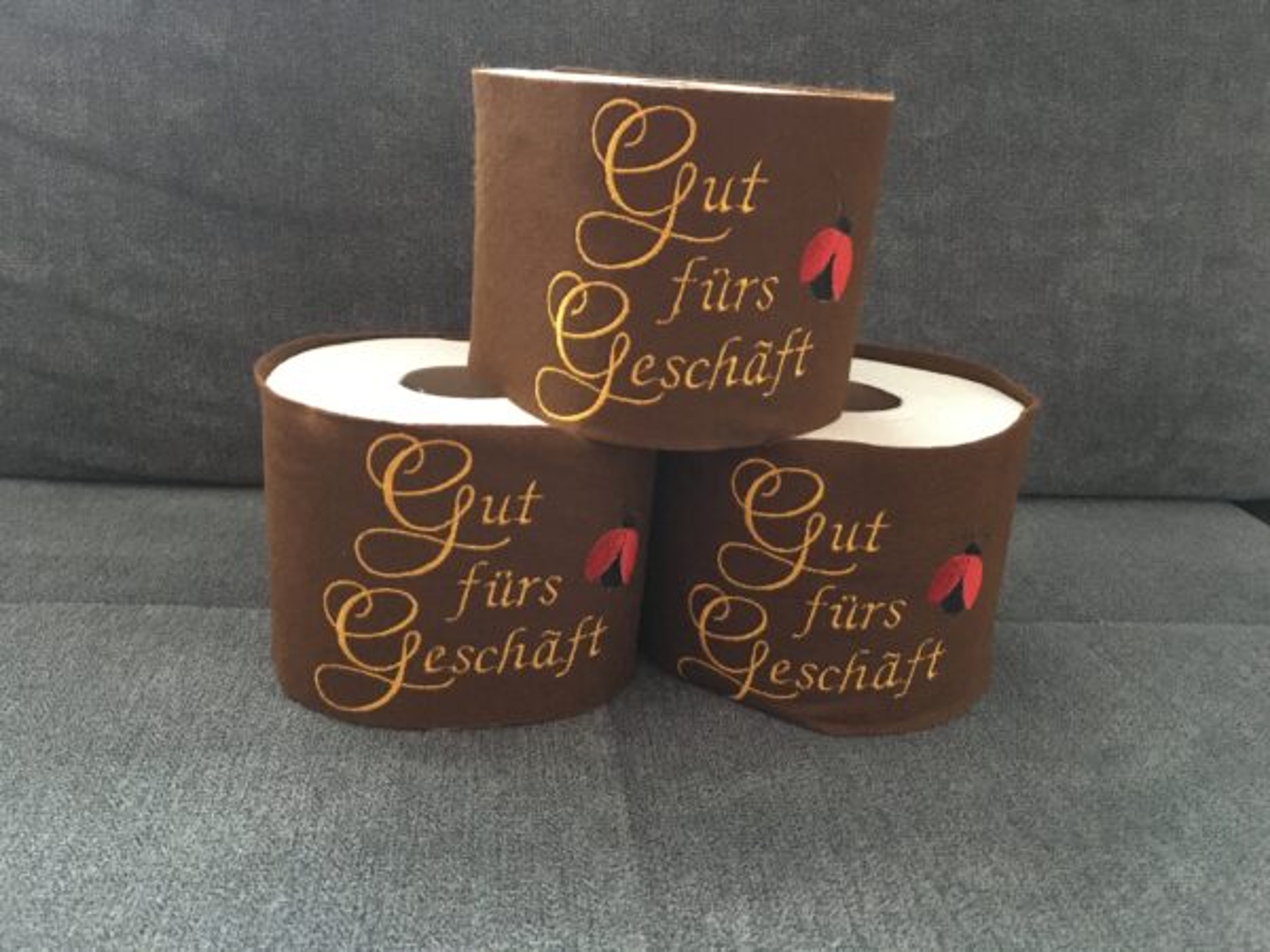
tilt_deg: -21.3
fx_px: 1064
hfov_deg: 61.7
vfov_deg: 48.2
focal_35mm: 29
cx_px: 635
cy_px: 476
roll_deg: -3.7
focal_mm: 4.15
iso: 320
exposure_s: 1/17
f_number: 2.2
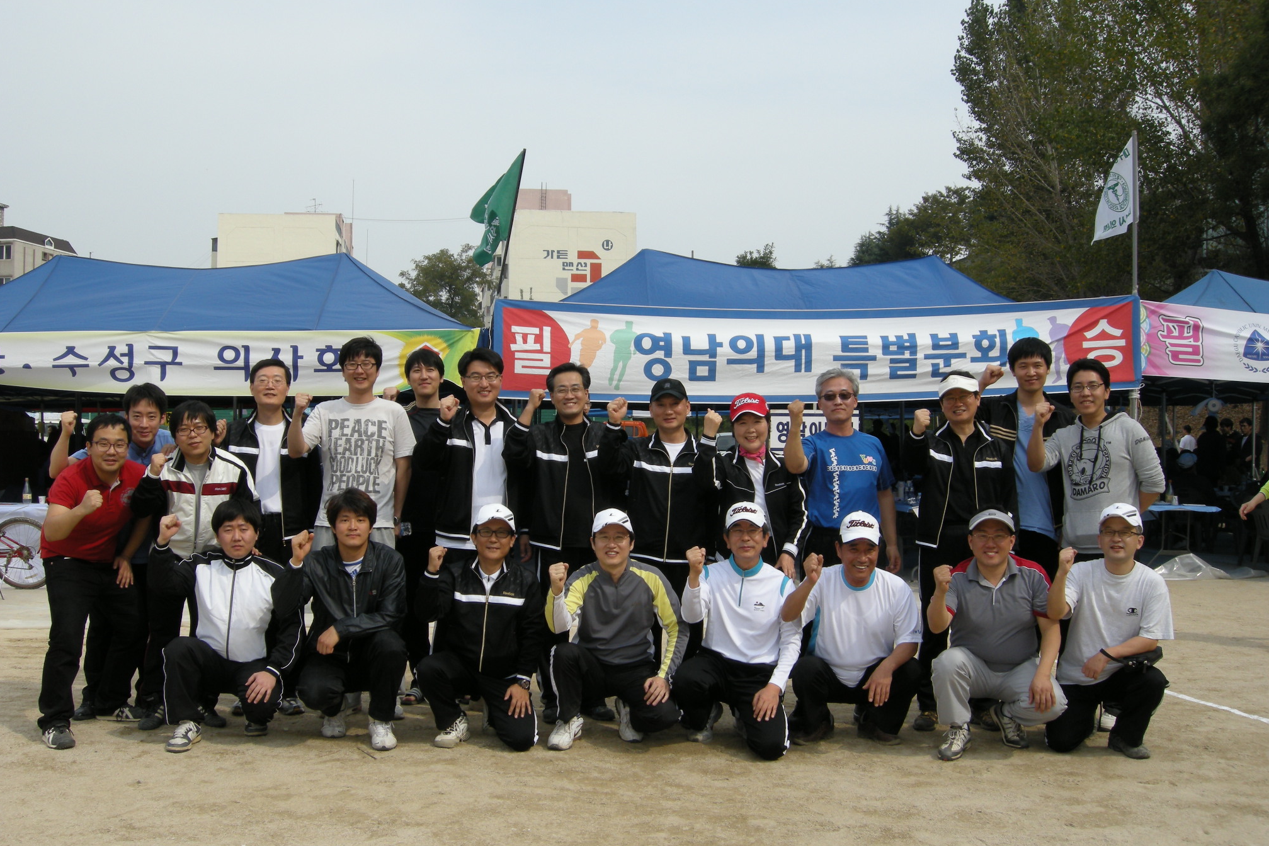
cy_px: 452
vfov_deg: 35.9
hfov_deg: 51.9
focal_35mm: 37
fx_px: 1304
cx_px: 637
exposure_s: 1/299
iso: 64
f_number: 5.4
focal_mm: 7.5
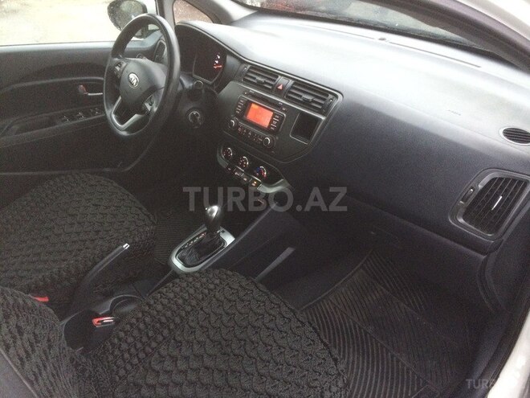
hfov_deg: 61.7
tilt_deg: -33.6
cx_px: 265
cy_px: 199
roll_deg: -1.1
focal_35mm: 29
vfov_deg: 48.2
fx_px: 444
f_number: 2.2
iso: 320
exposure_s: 1/33
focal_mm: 4.15
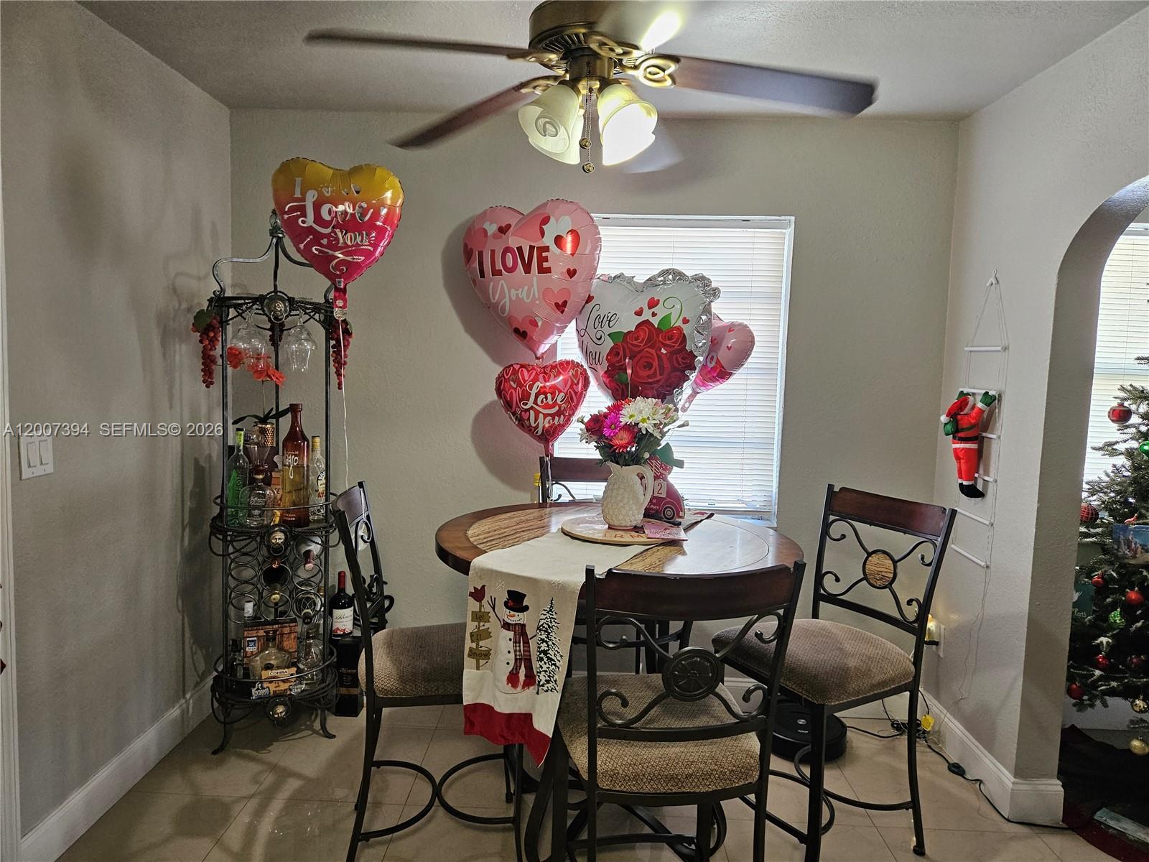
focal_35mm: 23
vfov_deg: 58.9
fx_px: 763
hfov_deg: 73.9
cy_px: 431
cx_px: 574
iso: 400
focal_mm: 5.4
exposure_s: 1/120
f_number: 1.8
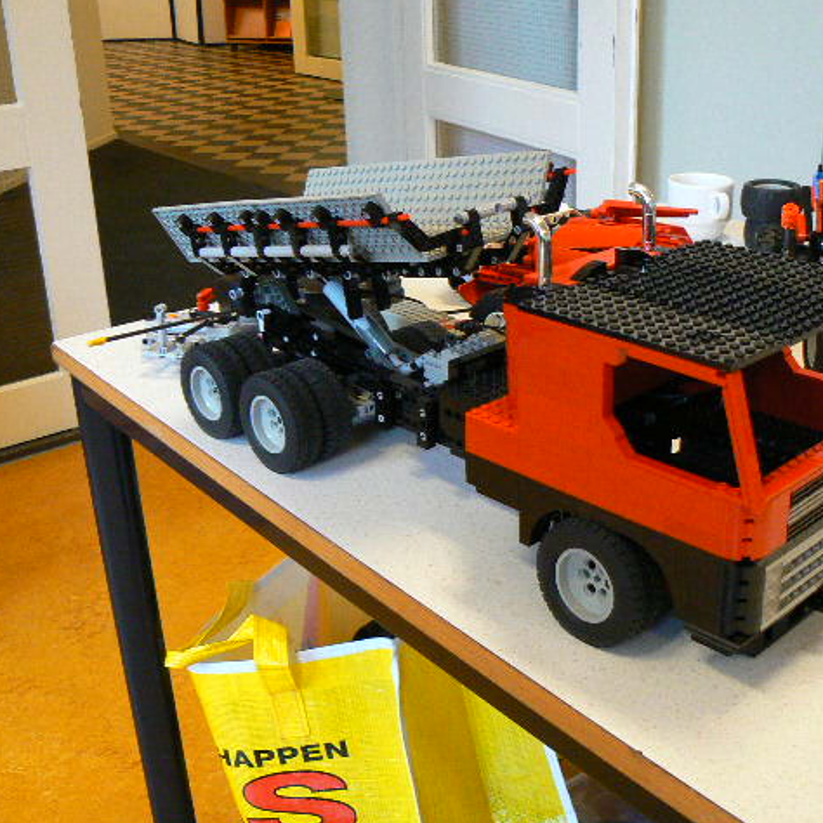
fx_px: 1157
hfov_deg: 38.8
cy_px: 412
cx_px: 531
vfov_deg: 39.2
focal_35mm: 43
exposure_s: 1/20
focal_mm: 6
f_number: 2.8
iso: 200
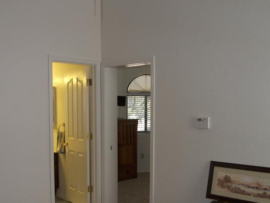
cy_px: 138
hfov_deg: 42.7
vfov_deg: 32.6
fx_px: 343
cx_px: 104
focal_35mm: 44
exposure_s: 1/30
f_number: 3.2
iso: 100
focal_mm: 6.4
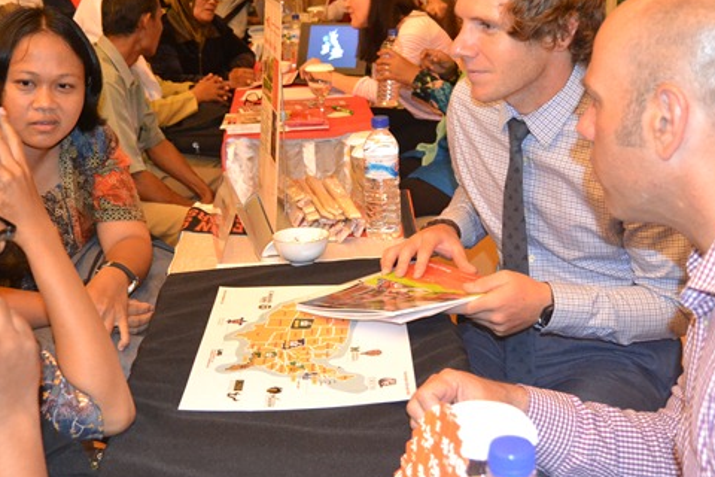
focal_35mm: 45
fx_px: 894
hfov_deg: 43.2
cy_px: 175
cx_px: 261
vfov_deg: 29.7
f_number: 3.5
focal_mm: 18
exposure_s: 1/60
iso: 2500
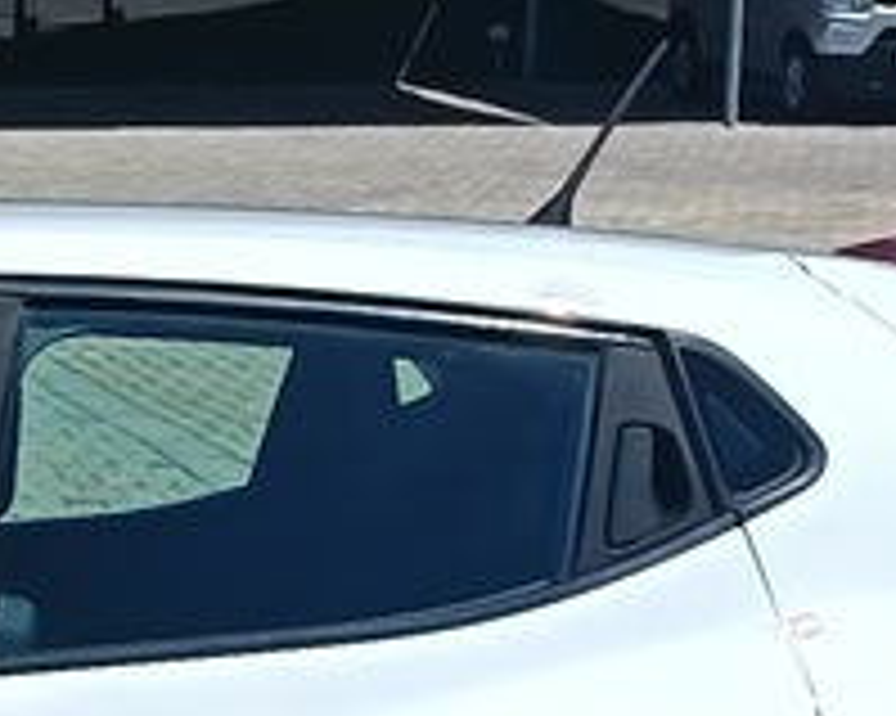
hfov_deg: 10.2
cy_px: 896
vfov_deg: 8.4
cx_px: -558
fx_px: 4797
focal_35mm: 181
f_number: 1.75
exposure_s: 1/1255
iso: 101
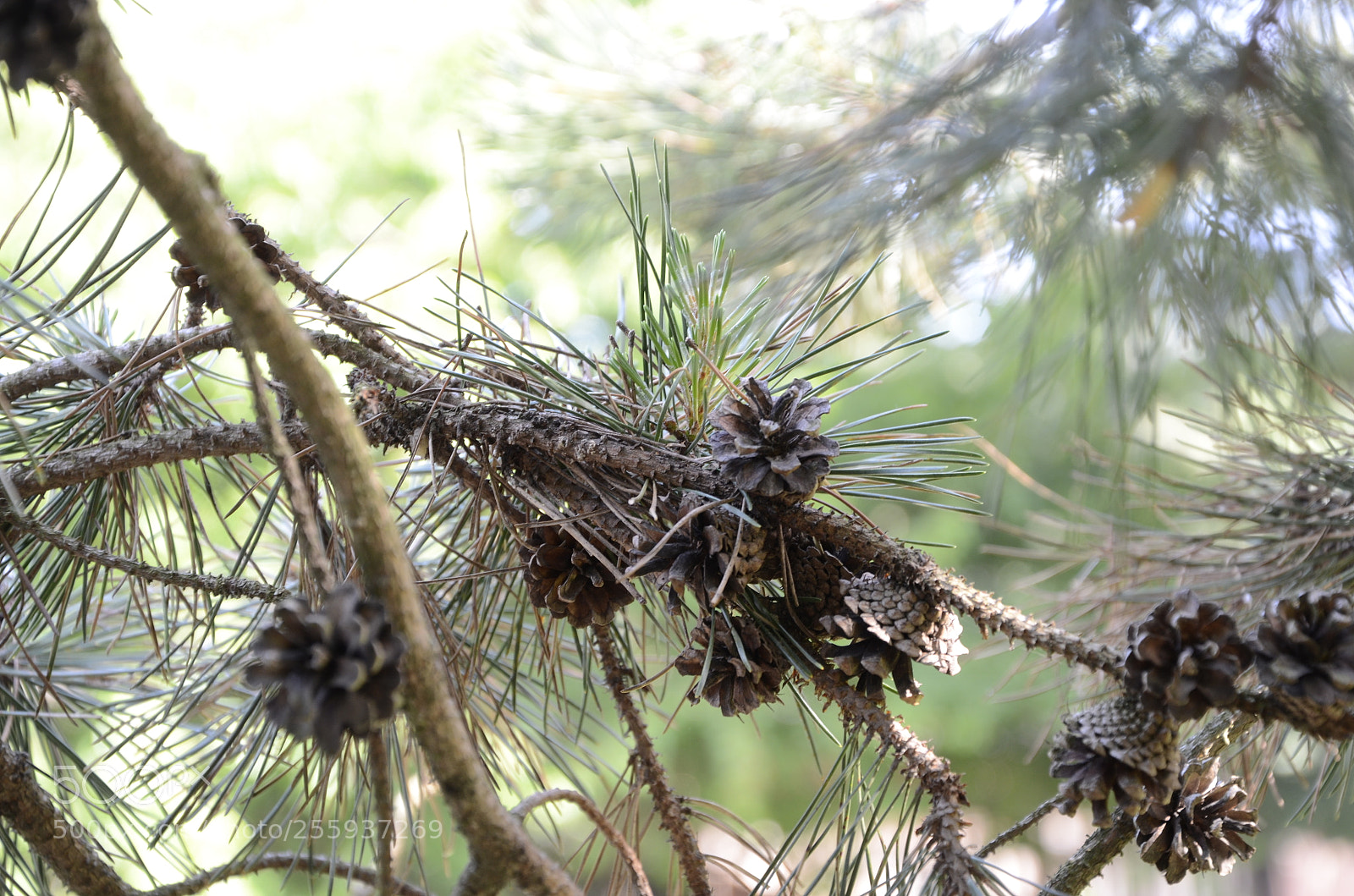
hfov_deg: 19.5
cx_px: 677
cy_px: 448
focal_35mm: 105
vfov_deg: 13.0
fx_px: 3940
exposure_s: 1/20
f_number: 5.3
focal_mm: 70
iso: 200
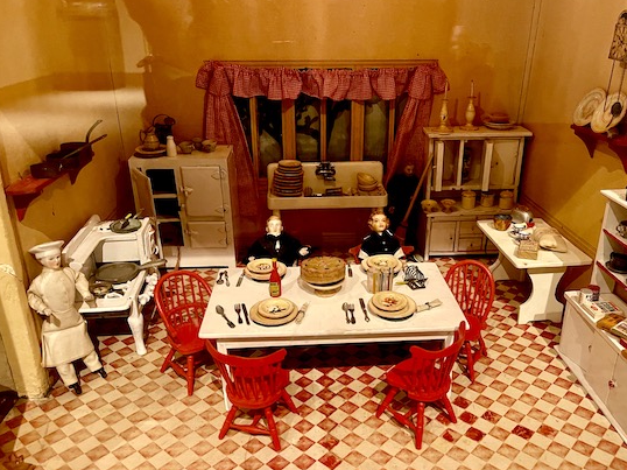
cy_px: 246
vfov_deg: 48.2
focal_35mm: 29
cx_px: 336
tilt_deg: -25.1
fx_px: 525
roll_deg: -0.7
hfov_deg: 61.6
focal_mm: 5.1
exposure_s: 1/40
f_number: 1.6
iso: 500
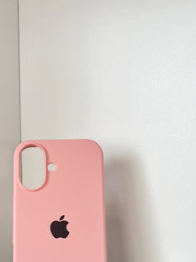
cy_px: 209
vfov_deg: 38.9
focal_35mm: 47
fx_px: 355
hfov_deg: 30.5
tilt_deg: -5.8
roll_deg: +1.7
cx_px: 59
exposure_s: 1/107
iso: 125
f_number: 1.5
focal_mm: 5.7
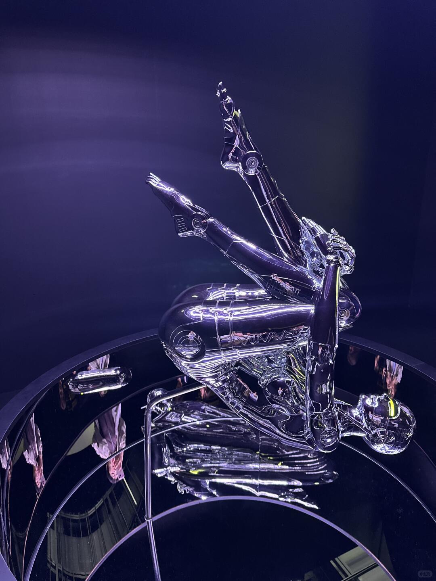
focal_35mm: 24
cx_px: 218
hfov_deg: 56.8
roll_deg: +0.6
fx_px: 403
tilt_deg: -16.1
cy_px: 290
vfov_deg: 71.6
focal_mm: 6.86
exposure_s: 1/40
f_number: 1.78
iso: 1000
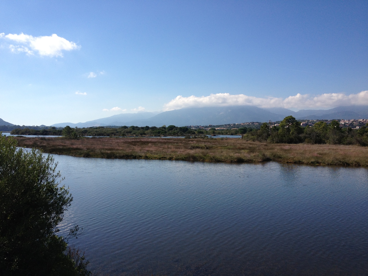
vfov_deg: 40.7
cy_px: 138
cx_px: 184
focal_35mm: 35
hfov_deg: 52.6
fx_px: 372
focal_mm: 4.28
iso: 64
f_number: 2.4
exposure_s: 1/2404
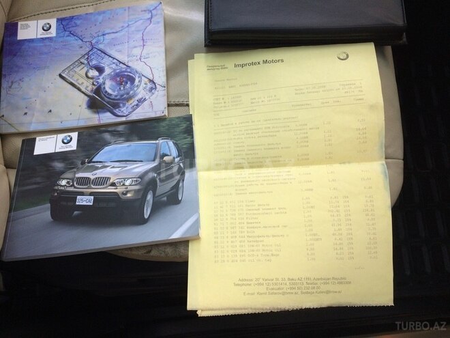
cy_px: 169
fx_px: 377
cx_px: 225
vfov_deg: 48.2
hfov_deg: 61.7
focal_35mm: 29
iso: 40
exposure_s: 1/50
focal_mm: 4.15
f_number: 2.2
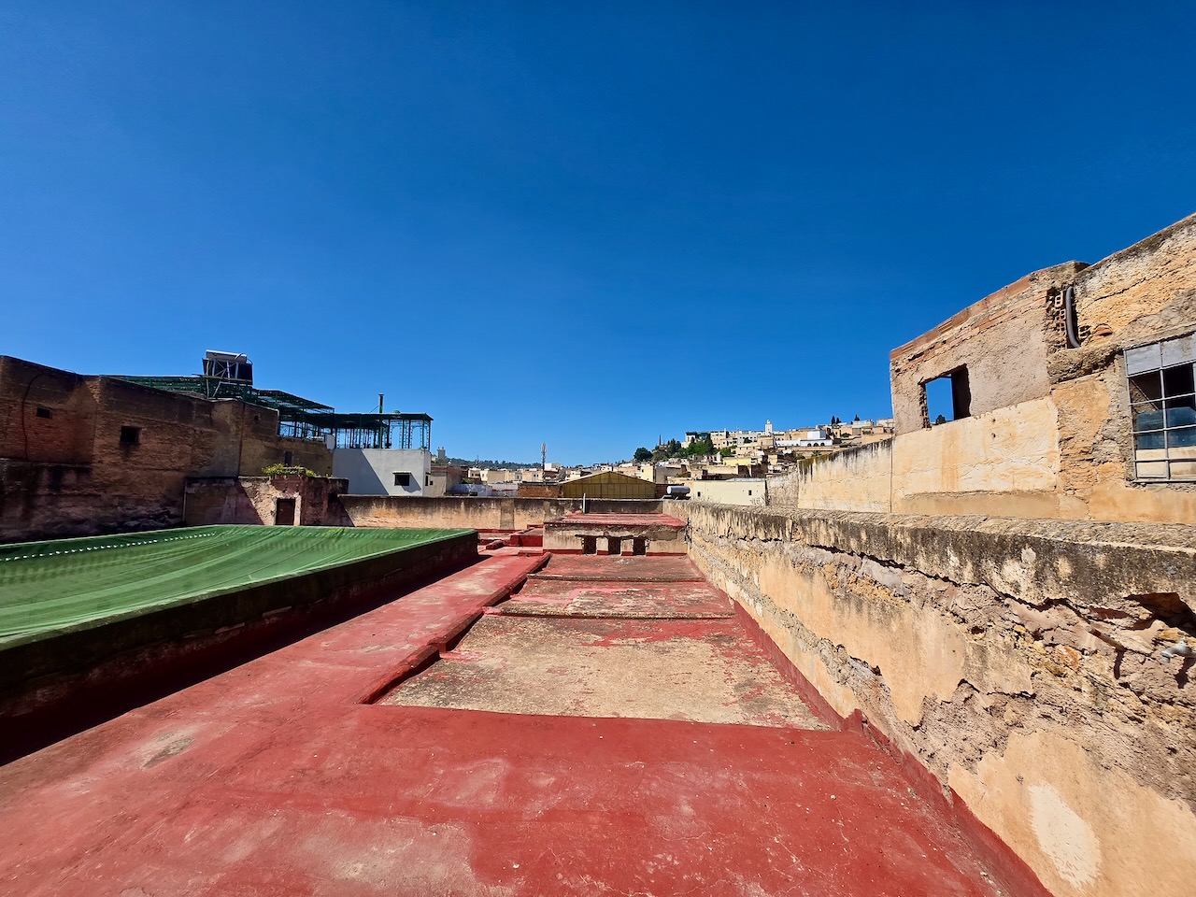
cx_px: 598
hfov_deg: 106.2
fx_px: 449
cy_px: 448
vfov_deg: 89.9
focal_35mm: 13
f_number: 2.2
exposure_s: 1/1799
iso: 25
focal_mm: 1.7
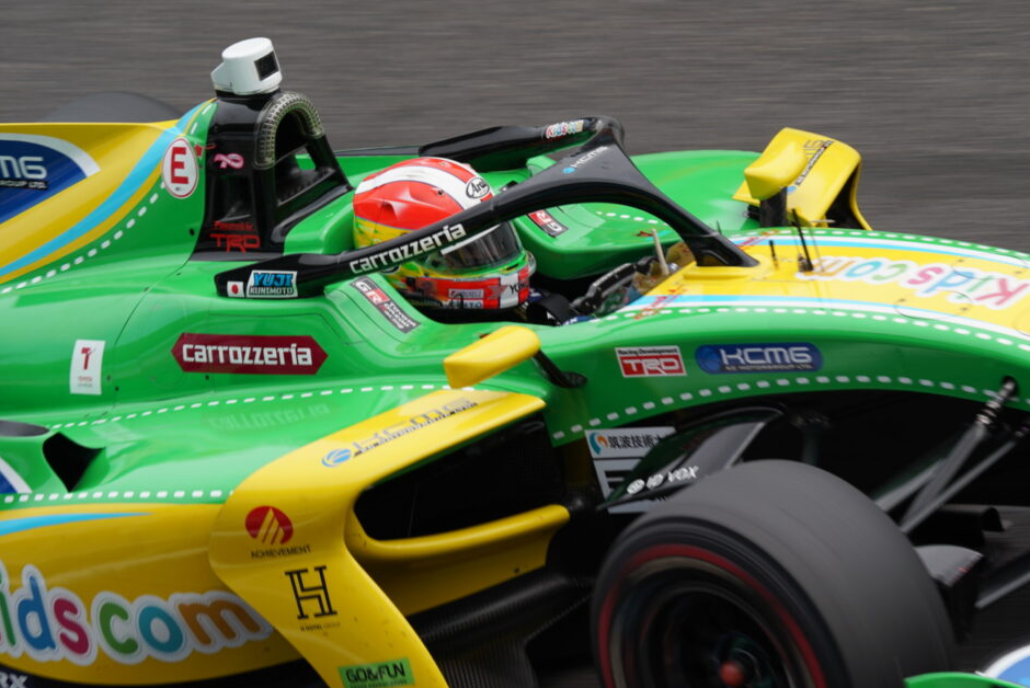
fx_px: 9619
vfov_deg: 4.1
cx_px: 605
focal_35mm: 336
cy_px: 359
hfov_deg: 6.1
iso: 125
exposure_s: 1/125
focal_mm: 270
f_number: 11
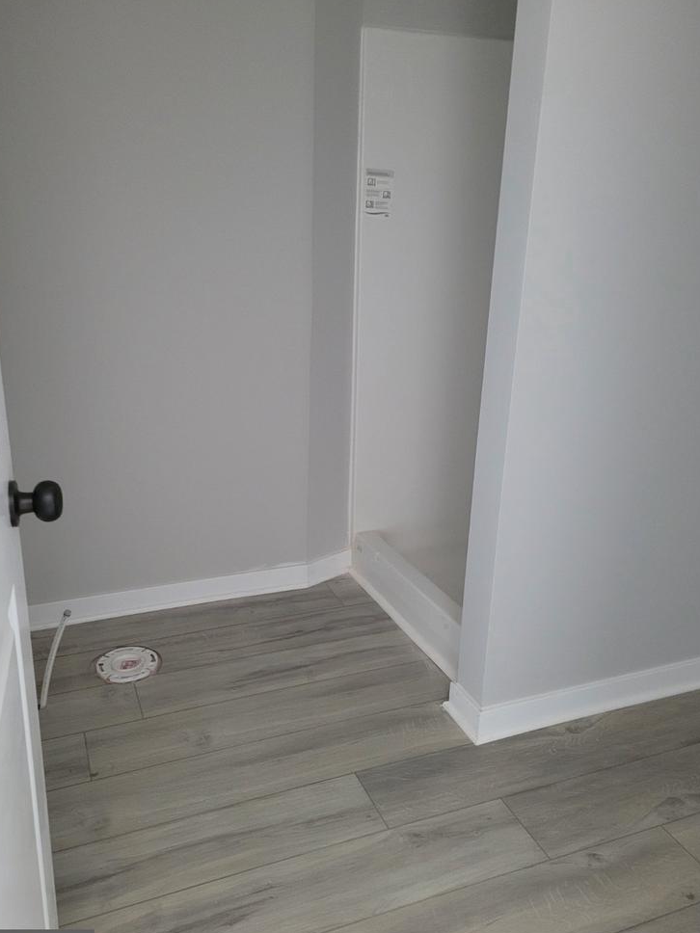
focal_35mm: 29
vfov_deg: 61.7
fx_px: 782
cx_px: 315
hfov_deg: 48.2
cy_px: 465
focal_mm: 5.4
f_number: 1.8
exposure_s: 1/30
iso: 640
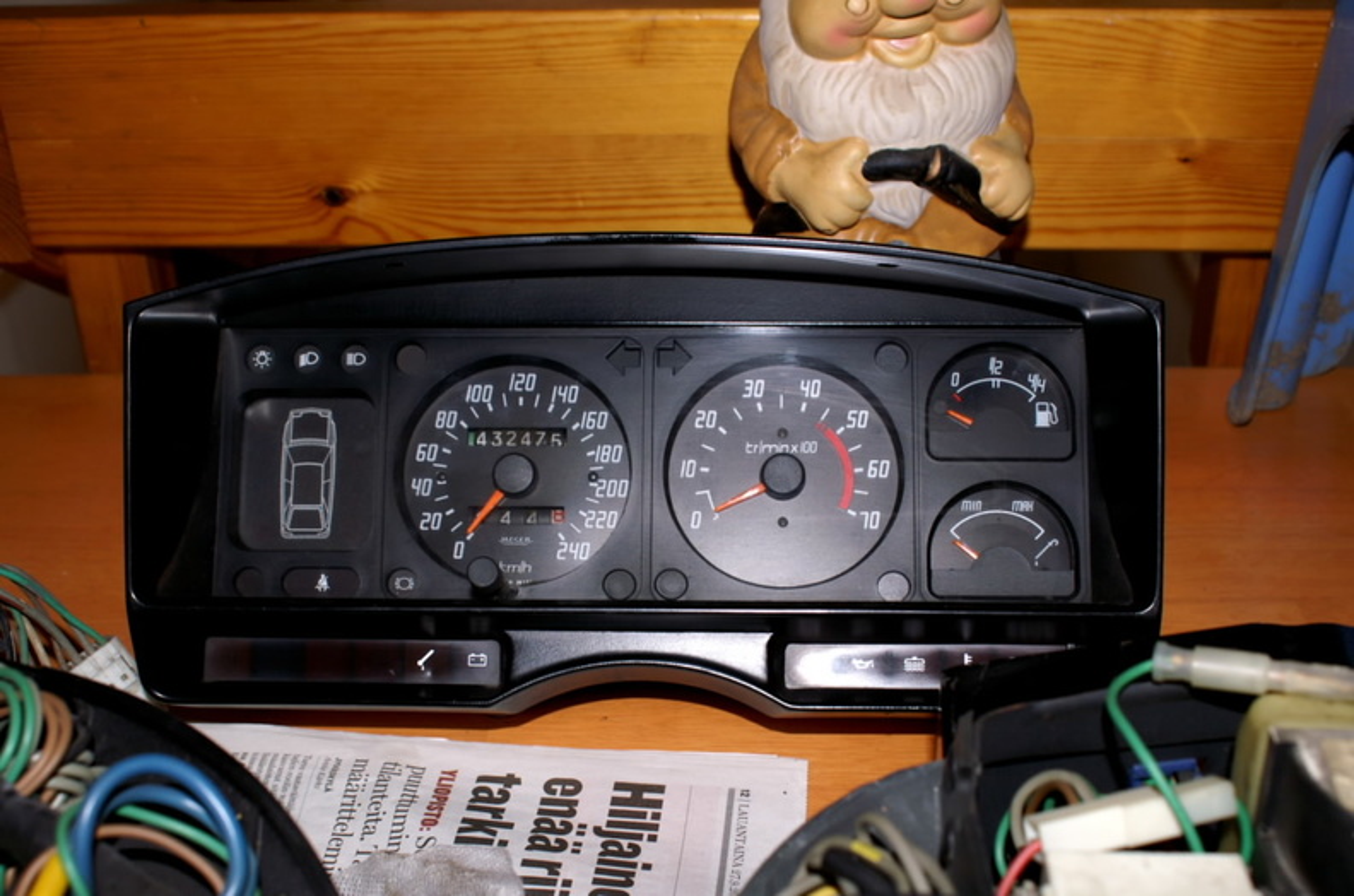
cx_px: 677
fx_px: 1576
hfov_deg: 46.5
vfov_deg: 31.7
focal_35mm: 42
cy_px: 448
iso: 400
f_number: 5.6
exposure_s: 1/60
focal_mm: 28
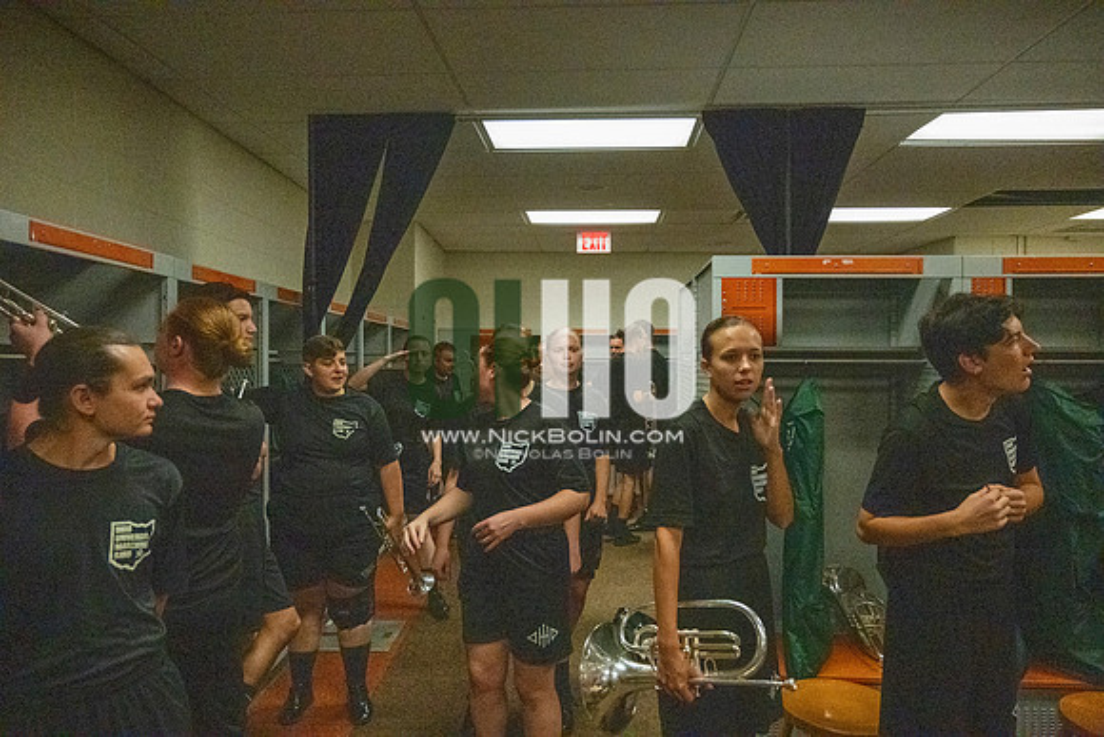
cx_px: 552
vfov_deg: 53.2
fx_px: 736
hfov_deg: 73.7
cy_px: 368
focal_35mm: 24
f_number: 4
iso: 32254
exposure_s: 1/3200
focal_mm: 24
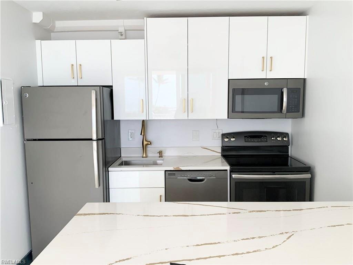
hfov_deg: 61.7
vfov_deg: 48.2
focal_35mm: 29
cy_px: 132
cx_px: 176
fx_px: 296
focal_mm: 3
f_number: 1.8
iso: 50
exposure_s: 1/120
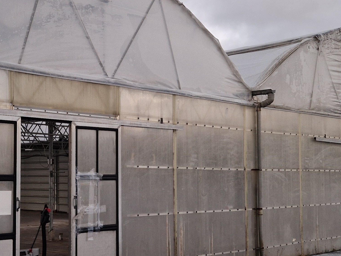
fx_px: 601
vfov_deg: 24.0
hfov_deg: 30.8
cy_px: 145
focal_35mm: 61
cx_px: 60
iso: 50
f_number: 1.8
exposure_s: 1/100
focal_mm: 5.4
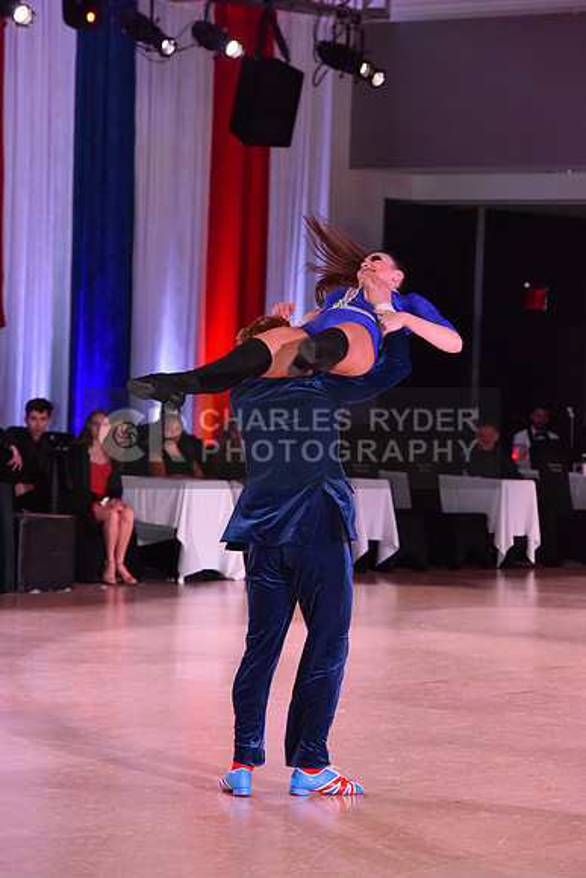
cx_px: 293
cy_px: 439
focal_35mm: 135
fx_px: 3294
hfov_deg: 10.2
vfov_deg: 15.2
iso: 2500
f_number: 5.6
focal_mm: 135
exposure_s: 1/320
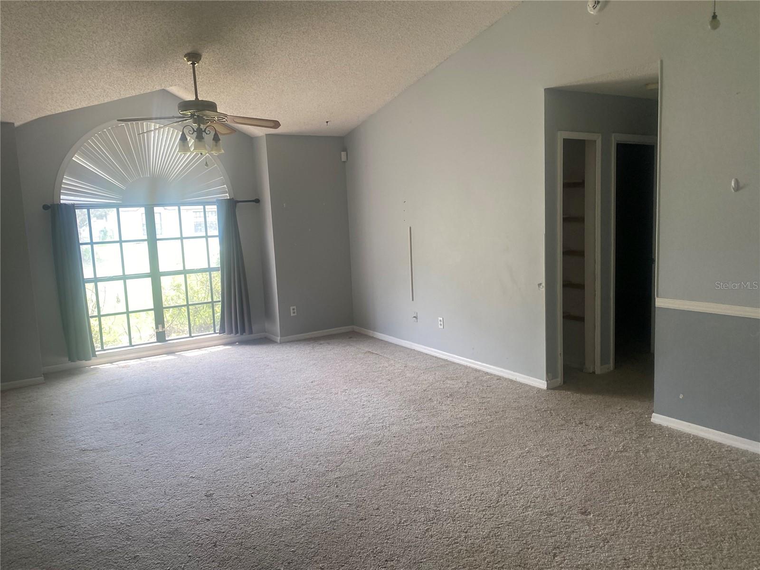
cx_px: 380
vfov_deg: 53.1
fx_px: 571
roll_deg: +3.0
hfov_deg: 67.3
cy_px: 285
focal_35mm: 26
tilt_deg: -6.1
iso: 80
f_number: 1.8
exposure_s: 1/121
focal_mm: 4.25
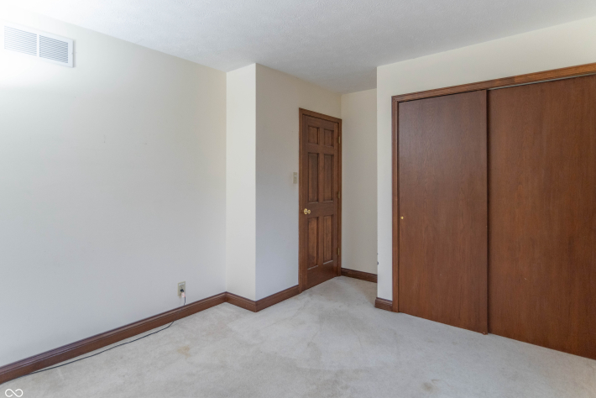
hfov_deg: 86.8
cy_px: 197
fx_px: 315
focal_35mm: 19
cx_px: 310
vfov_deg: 64.6
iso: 640
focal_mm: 18
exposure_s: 1/50
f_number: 3.5
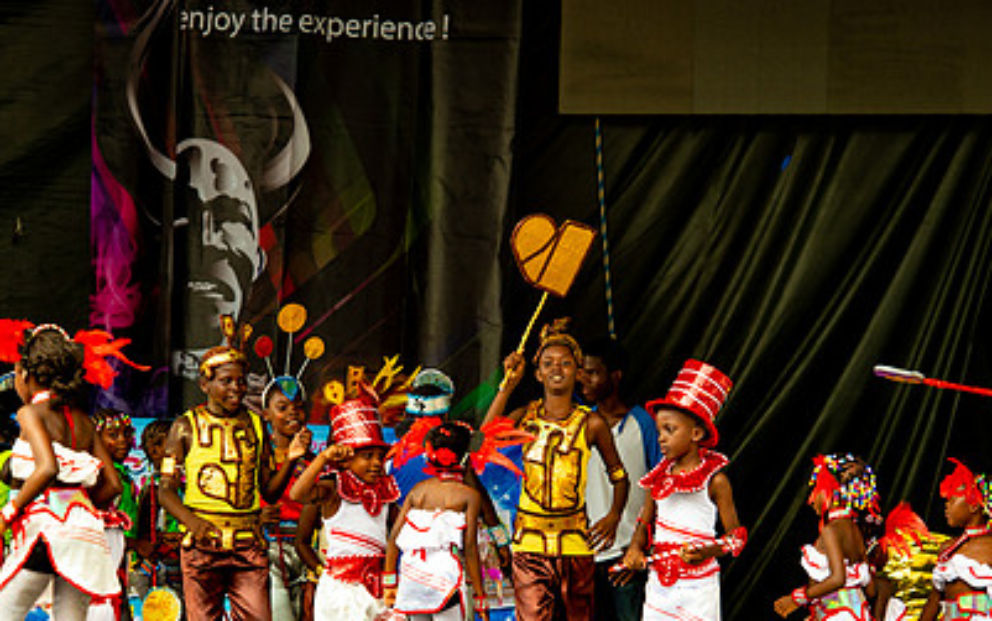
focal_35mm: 243
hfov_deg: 8.6
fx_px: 6572
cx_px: 433
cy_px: 416
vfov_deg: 5.4
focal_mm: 165
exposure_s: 1/200
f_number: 5.6
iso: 160
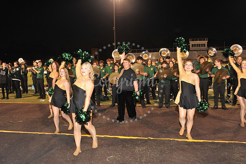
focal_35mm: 38
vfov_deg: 35.0
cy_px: 82
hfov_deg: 50.7
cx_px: 123
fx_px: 260
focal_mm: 38
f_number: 6.3
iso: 1600
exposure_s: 1/60
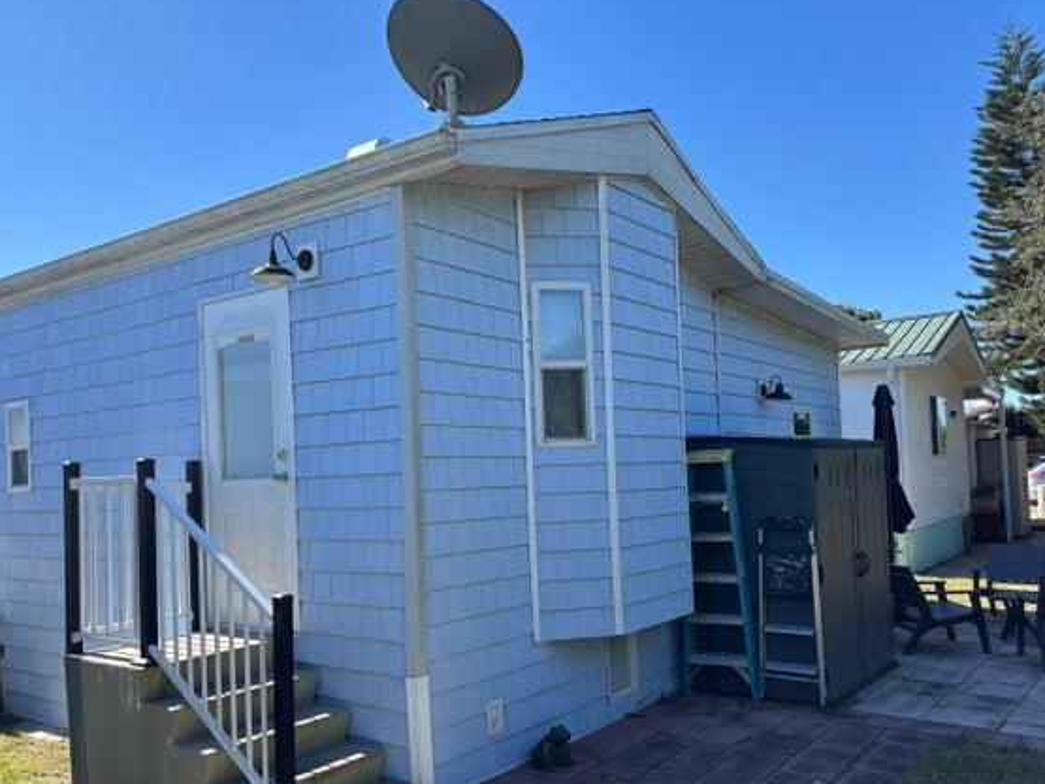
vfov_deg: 46.7
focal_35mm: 30
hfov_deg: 60.0
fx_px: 905
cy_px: 441
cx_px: 510
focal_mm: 5.96
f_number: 1.6
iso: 50
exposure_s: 1/1499
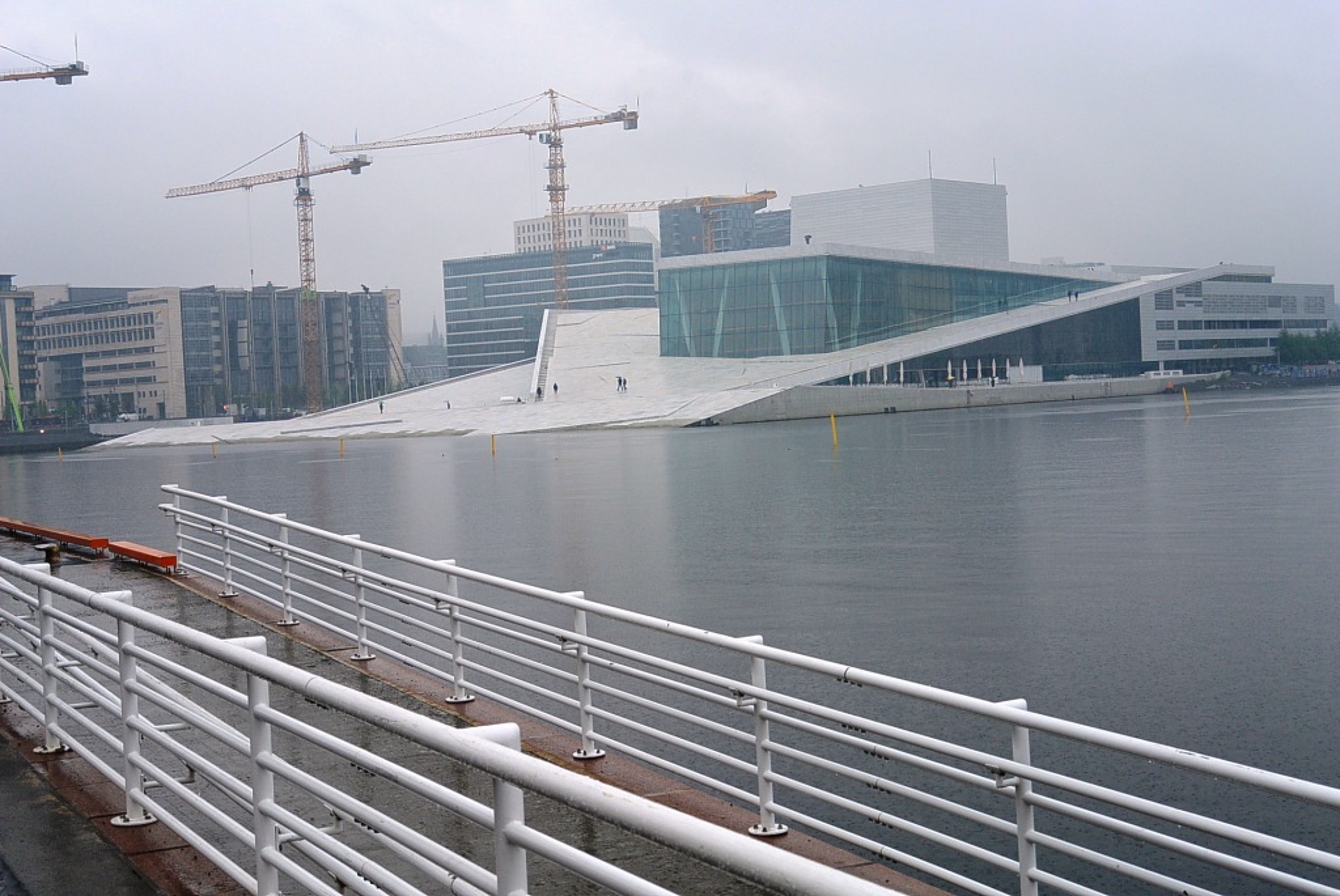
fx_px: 1863
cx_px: 670
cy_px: 448
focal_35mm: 50
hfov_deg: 39.6
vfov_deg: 27.1
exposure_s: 1/250
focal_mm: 18.7
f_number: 4.5
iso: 110
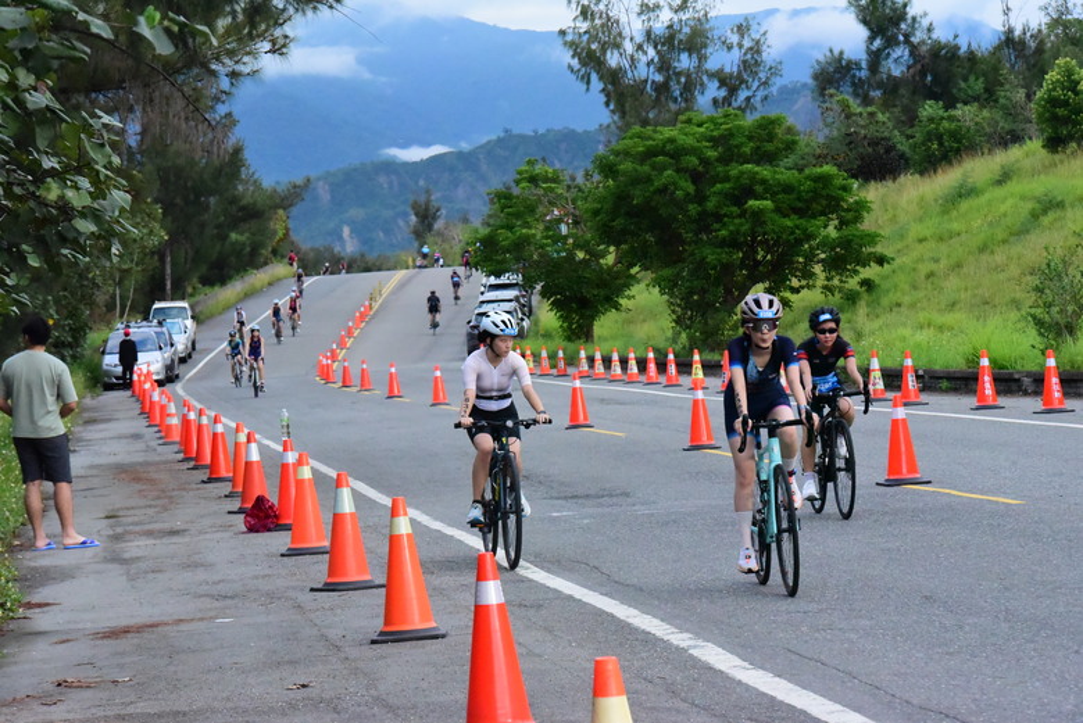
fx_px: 4063
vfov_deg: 10.2
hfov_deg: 15.2
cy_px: 362
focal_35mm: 135
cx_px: 542
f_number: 13
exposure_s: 1/2500
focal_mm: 135
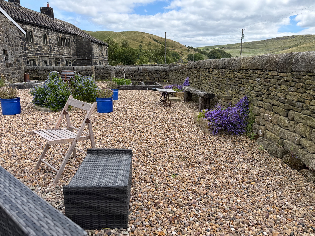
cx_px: 158
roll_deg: -1.4
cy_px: 118
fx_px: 218
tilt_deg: -14.0
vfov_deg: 56.8
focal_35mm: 24
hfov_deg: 71.6
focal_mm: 6.76
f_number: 1.78
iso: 100
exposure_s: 1/3759
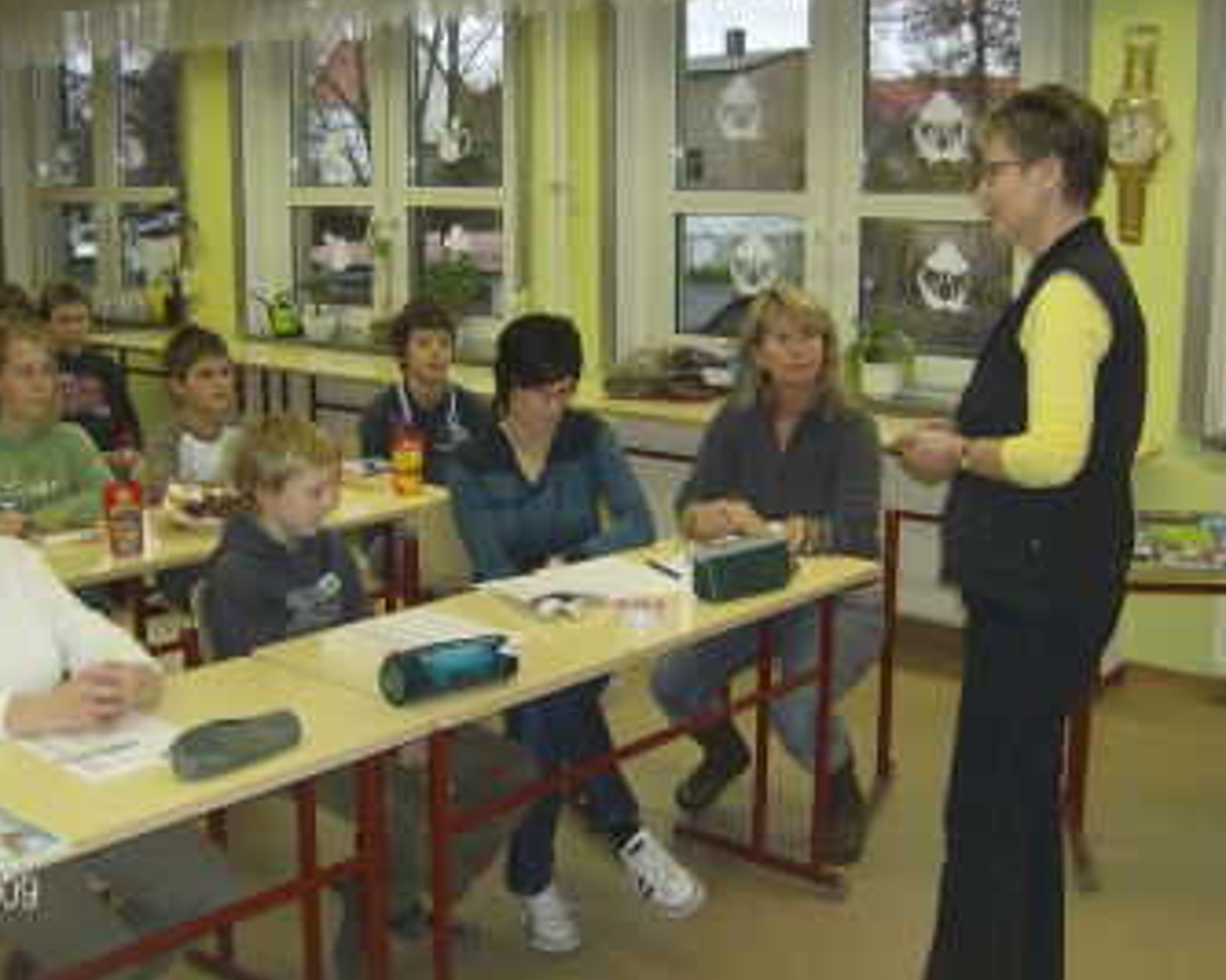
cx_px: 521
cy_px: 470
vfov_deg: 35.7
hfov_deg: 43.7
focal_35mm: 42
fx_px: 1524
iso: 200
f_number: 2.8
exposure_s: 1/60
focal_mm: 6
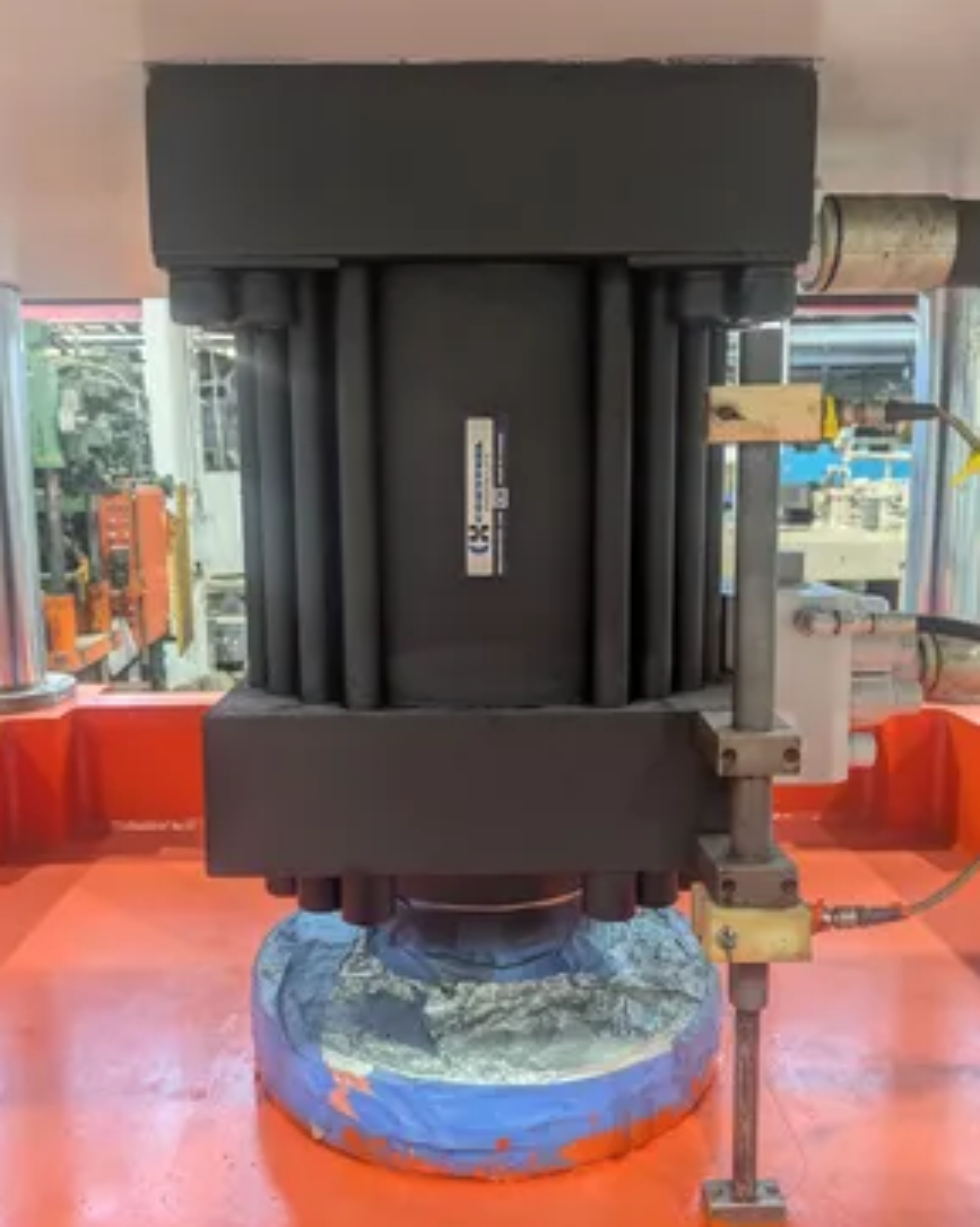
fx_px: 980
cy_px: 610
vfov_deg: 64.1
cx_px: 488
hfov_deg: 53.1
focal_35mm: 27
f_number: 1.89
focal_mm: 5.43
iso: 128
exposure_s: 1/24
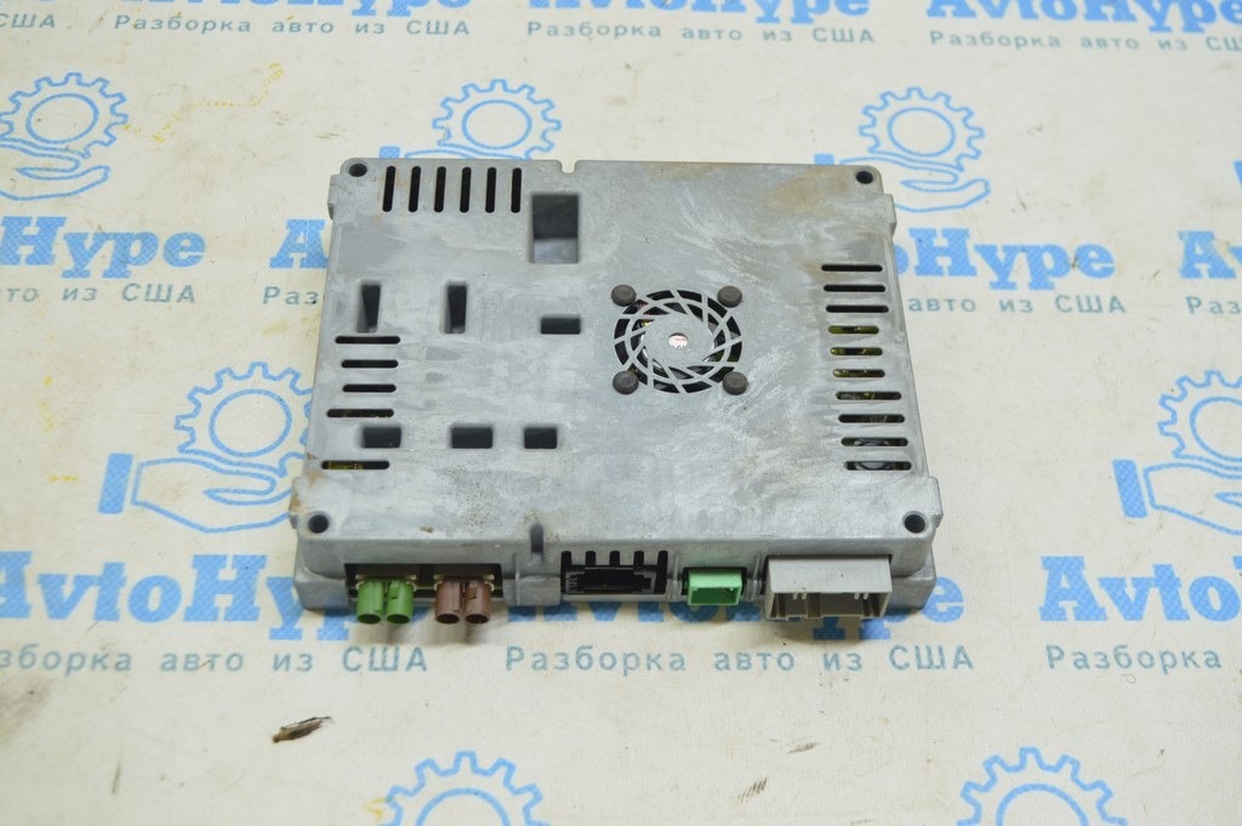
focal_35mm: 42
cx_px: 621
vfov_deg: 31.8
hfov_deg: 46.4
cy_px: 413
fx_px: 1448
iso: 400
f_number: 5.6
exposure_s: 1/20
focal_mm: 28
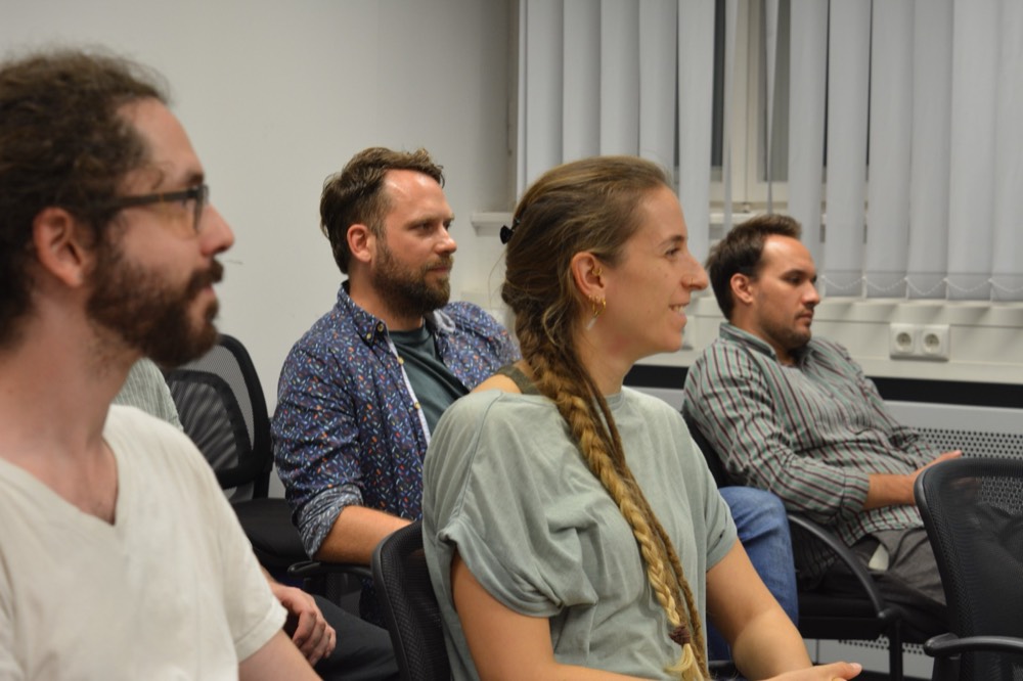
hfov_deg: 24.6
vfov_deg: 16.5
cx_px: 512
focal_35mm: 82
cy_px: 340
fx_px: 2343
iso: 640
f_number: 5.6
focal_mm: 55
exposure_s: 1/30
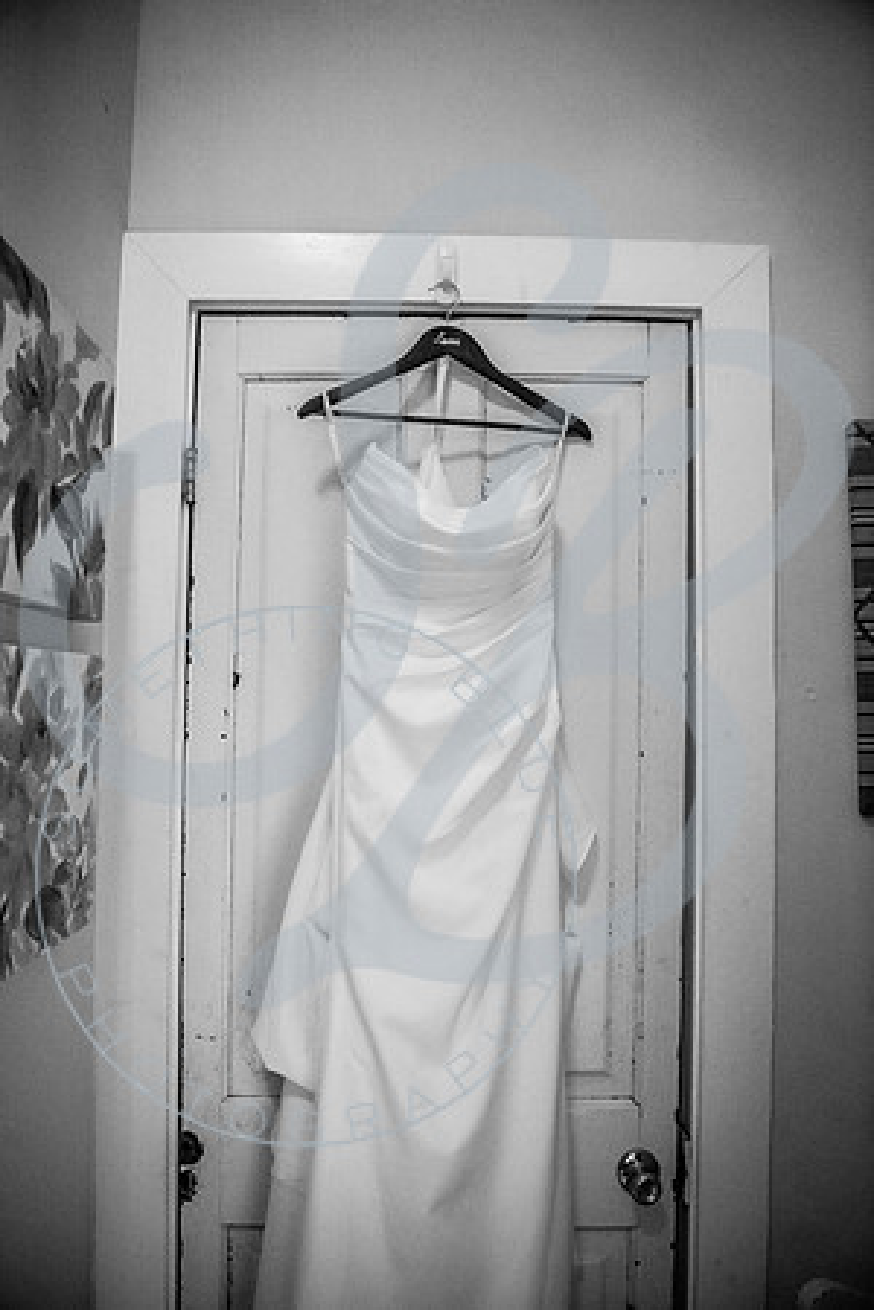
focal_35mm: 24
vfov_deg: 73.7
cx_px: 437
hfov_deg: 53.1
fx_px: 874
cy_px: 655
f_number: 2.8
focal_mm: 24
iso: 1250
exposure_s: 1/500
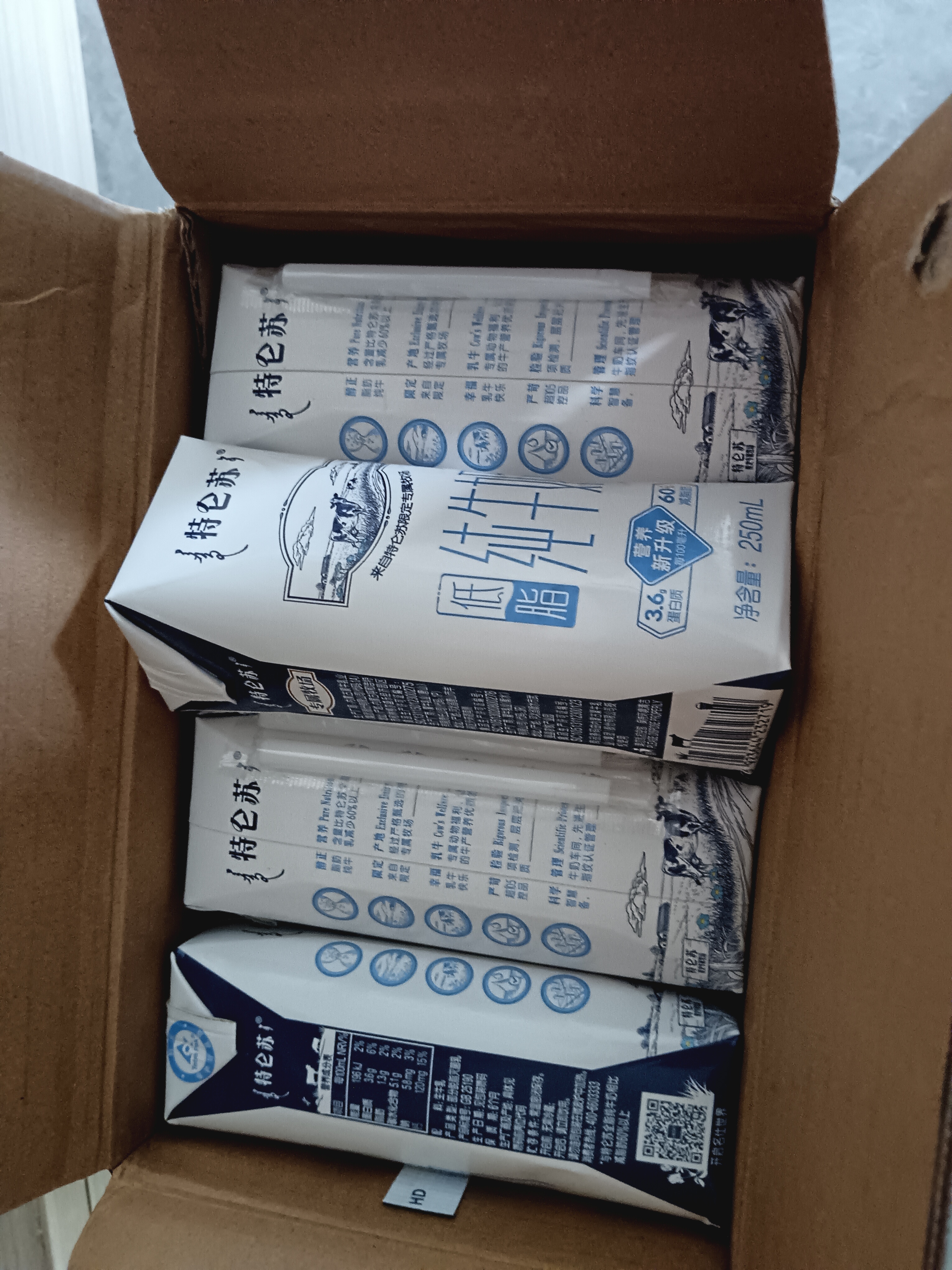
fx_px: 990
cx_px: 476
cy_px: 635
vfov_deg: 65.3
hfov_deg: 51.4
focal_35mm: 27
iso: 3841
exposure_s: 1/14.3
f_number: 1.8
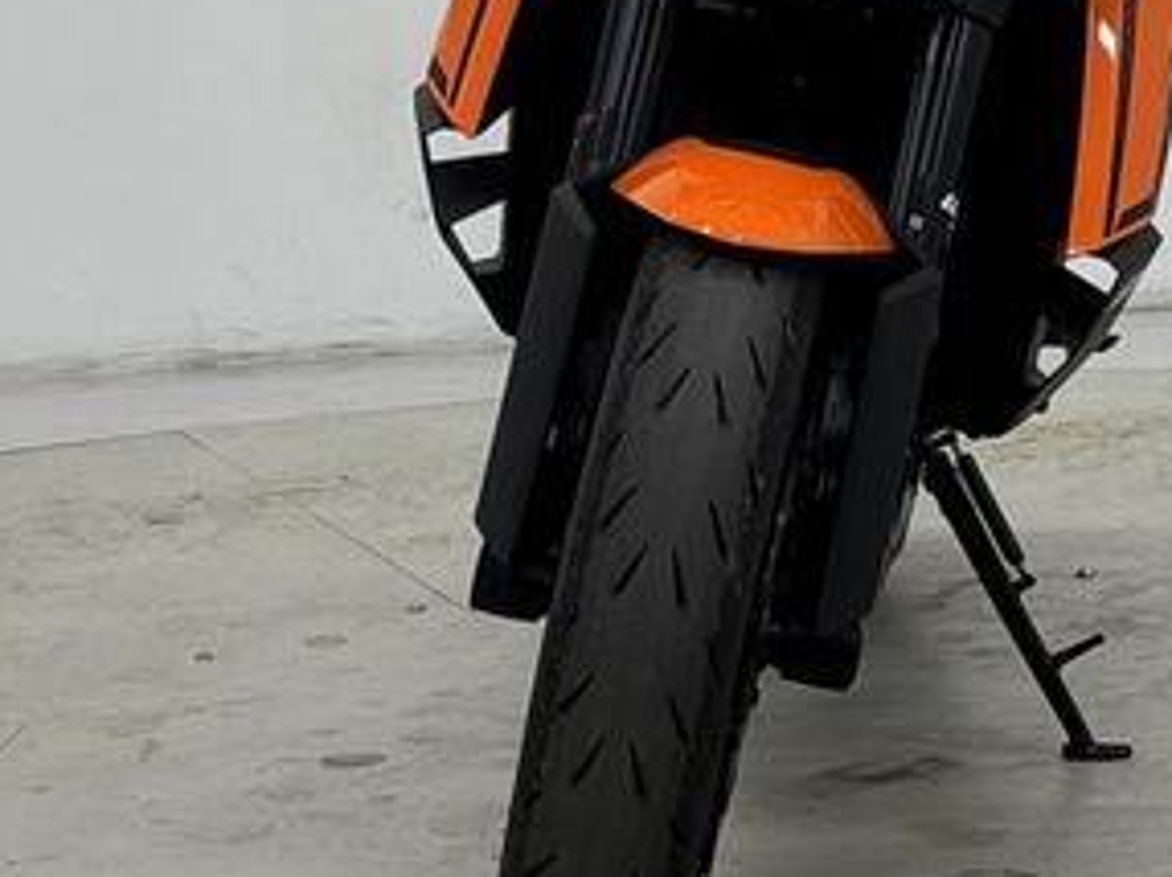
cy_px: 189
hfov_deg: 15.1
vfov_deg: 11.3
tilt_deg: -5.3
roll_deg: +2.1
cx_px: 709
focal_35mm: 131
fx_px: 4432
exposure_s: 1/137
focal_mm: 5.96
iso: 32
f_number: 1.6
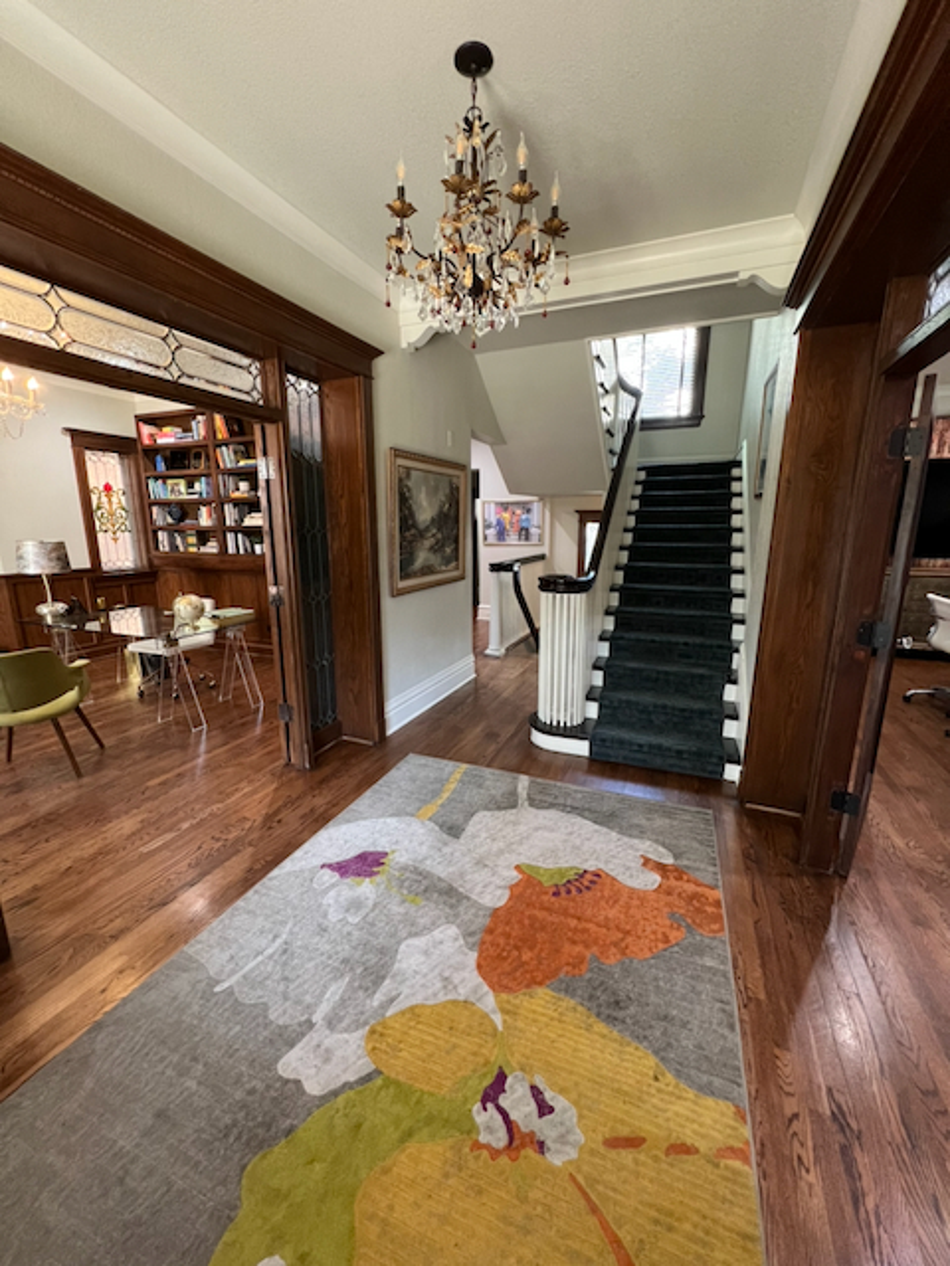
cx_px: 475
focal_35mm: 13
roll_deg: +0.5
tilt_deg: -12.4
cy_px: 633
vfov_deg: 106.2
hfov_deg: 89.9
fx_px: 476
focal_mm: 1.57
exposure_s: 1/60
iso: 250
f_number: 1.8
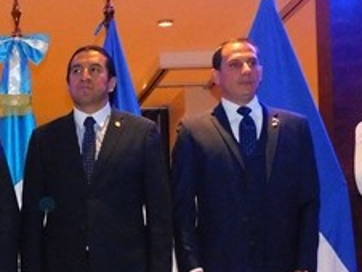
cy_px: 296
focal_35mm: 106
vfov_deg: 13.7
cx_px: -61
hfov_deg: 17.7
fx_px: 1110
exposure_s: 1/30
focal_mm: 5.3
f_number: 3.2
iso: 800
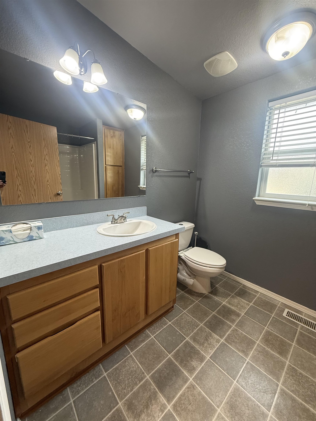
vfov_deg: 102.1
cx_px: 158
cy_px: 210
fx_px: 170
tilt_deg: -9.2
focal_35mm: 14
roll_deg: -1.1
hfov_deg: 85.7
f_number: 2.2
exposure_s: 1/120
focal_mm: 2.22
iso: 250
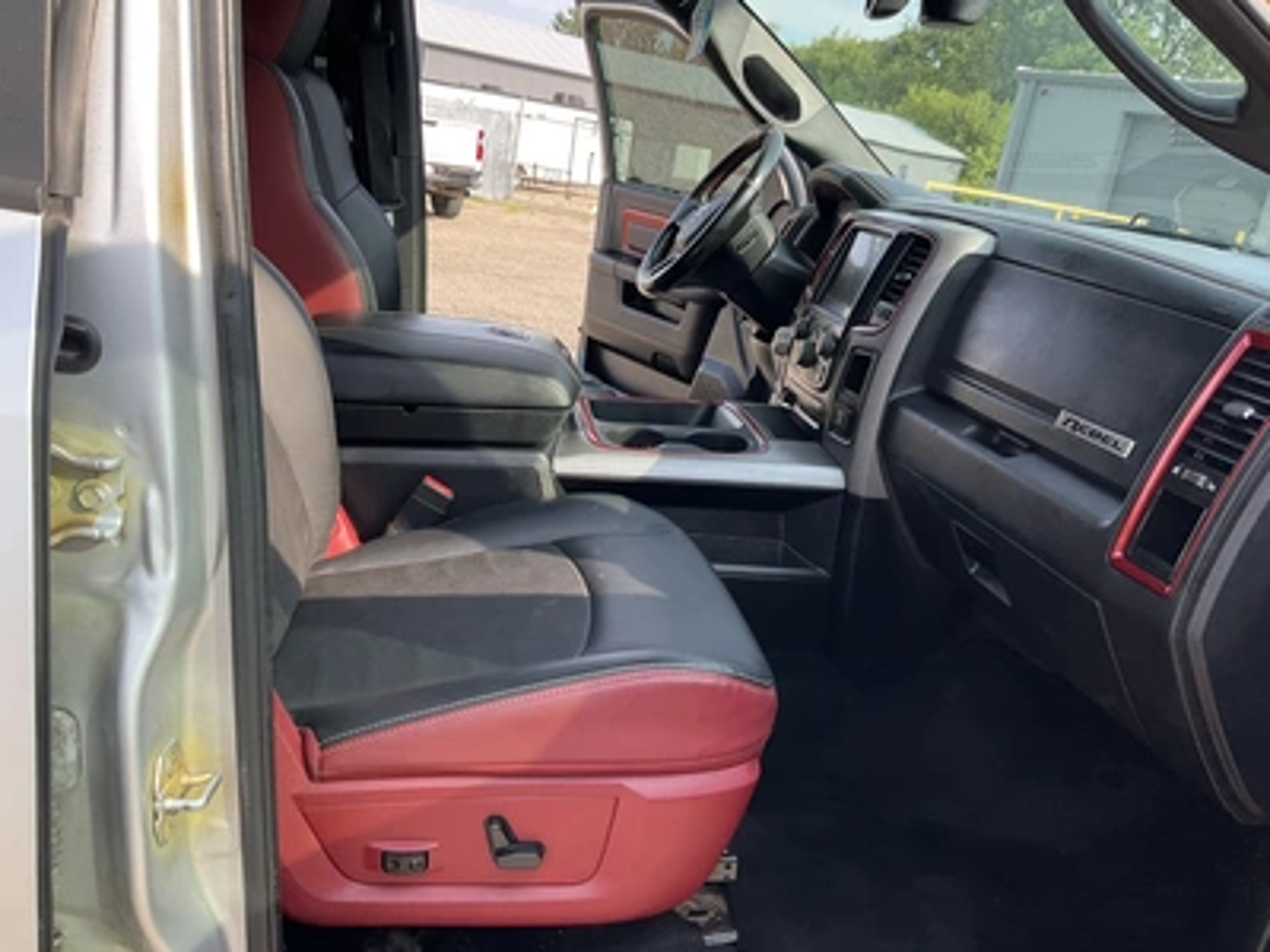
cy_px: 476
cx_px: 635
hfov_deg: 61.7
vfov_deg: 48.2
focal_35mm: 29
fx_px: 1064
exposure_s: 1/200
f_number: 1.8
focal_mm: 3
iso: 20
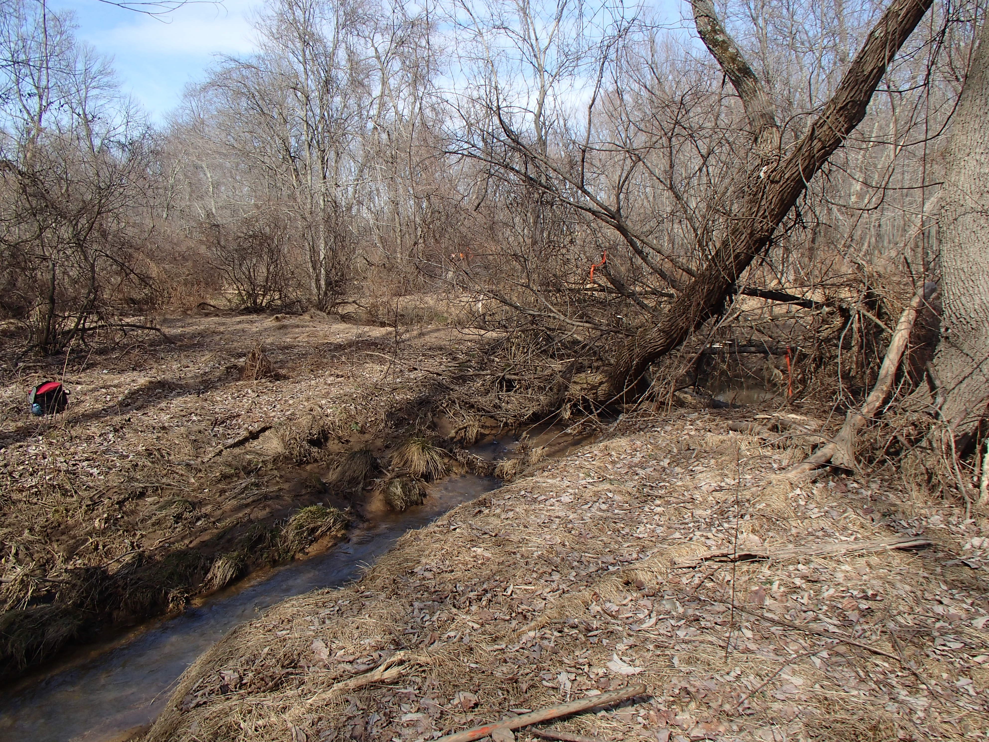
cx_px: 494
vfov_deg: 49.7
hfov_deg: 63.4
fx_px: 800
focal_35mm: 28
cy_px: 371
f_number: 3.9
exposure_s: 1/400
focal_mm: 5
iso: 100
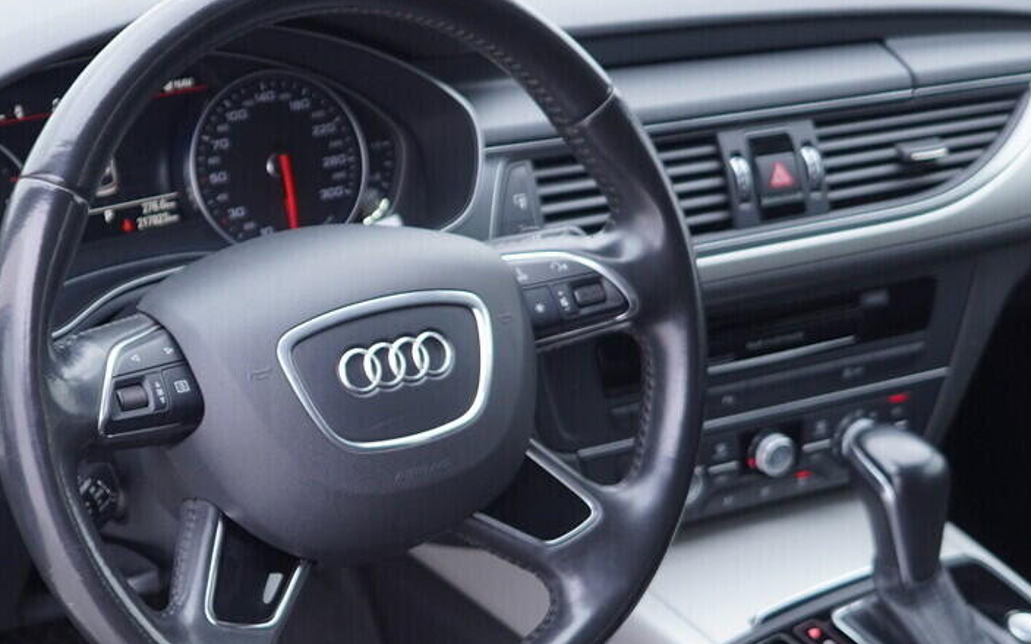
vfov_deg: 17.3
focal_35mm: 75
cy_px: 427
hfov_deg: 27.3
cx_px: 324
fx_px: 2107
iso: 250
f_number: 2.8
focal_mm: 24
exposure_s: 1/40
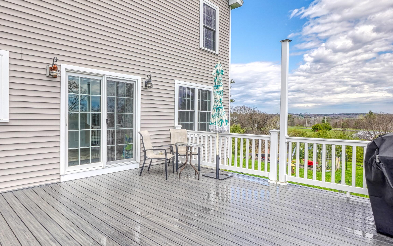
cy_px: 122
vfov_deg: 59.6
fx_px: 214
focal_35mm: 20
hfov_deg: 83.7
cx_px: 152
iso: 100
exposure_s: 1/60
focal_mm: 10
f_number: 13
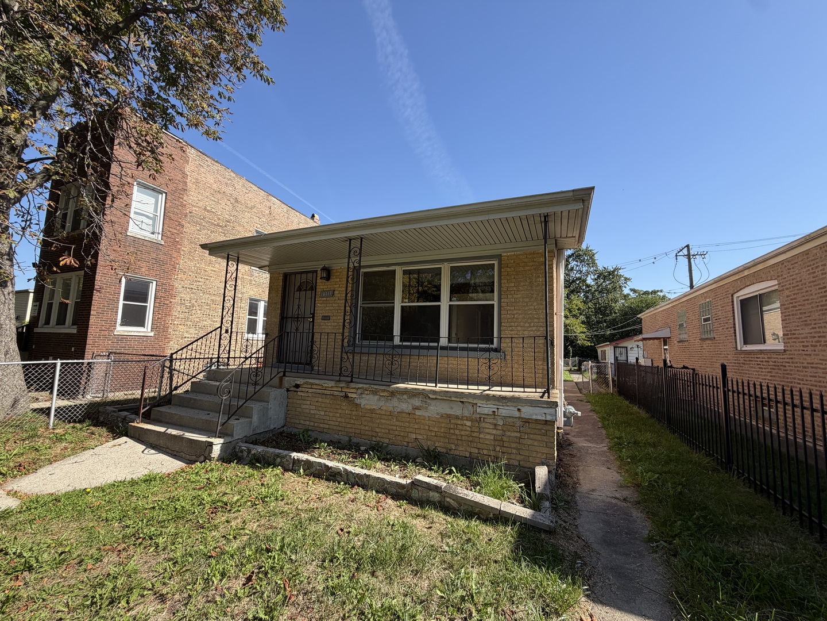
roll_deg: -2.1
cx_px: 414
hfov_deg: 102.1
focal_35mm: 14
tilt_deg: +6.1
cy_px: 310
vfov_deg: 85.7
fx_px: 334
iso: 32
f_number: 2.2
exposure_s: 1/770
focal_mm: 2.22
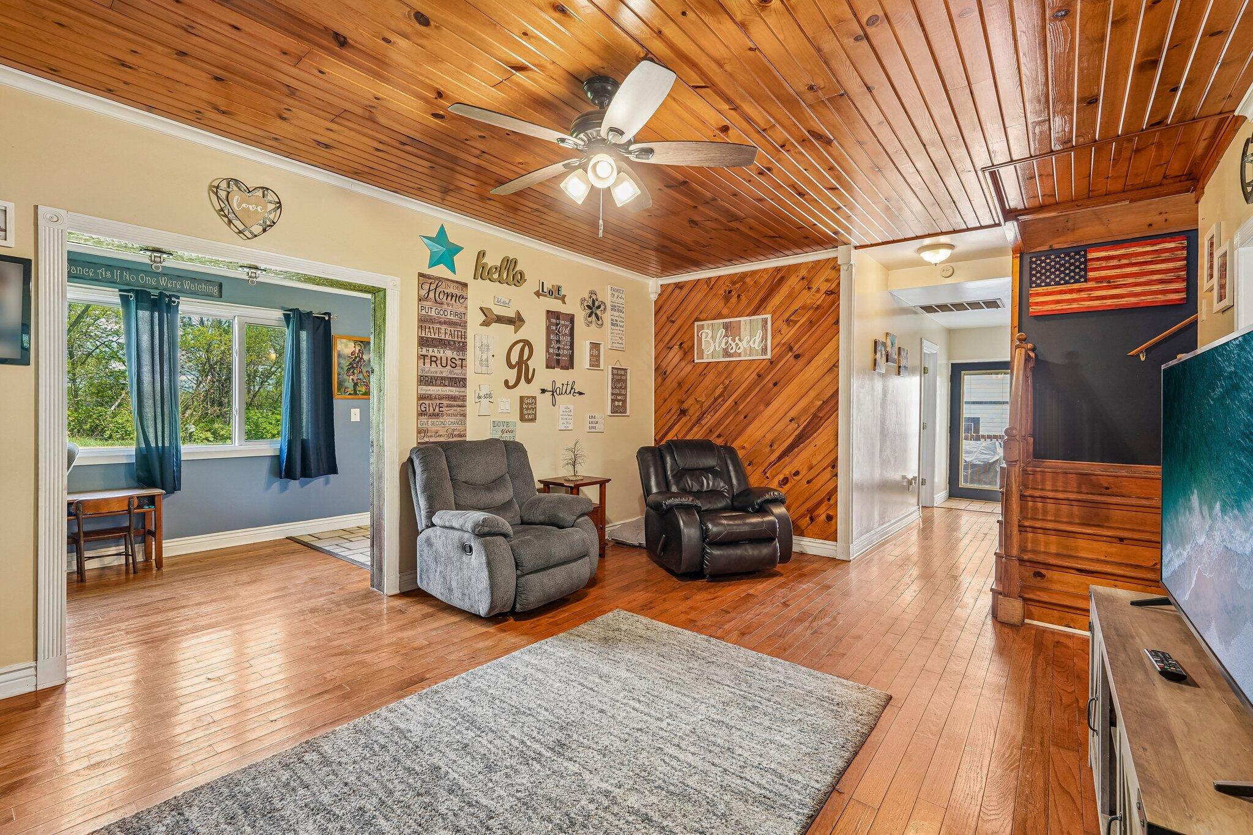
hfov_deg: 96.7
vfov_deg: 73.7
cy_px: 418
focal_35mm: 16
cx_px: 626
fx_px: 557
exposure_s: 1/8
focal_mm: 16
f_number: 8
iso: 400
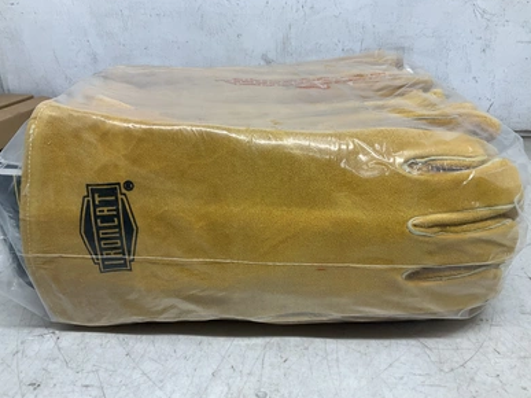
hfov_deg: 60.0
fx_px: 460
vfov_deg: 46.8
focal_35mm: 30
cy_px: 196
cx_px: 261
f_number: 1.8
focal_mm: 3
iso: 40
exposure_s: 1/120
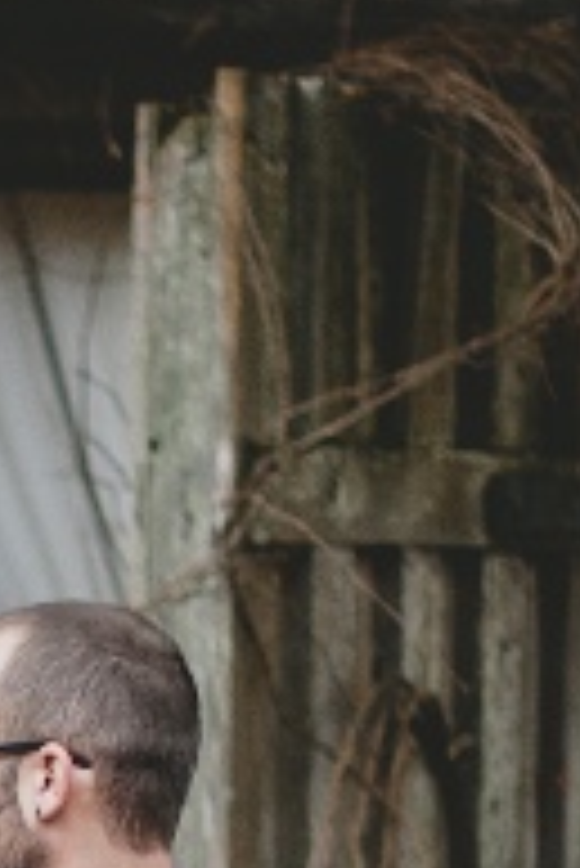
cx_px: -216
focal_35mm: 233
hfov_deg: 5.9
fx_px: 5620
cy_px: 1417
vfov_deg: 8.6
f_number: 1.4
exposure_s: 1/200
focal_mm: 50
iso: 100
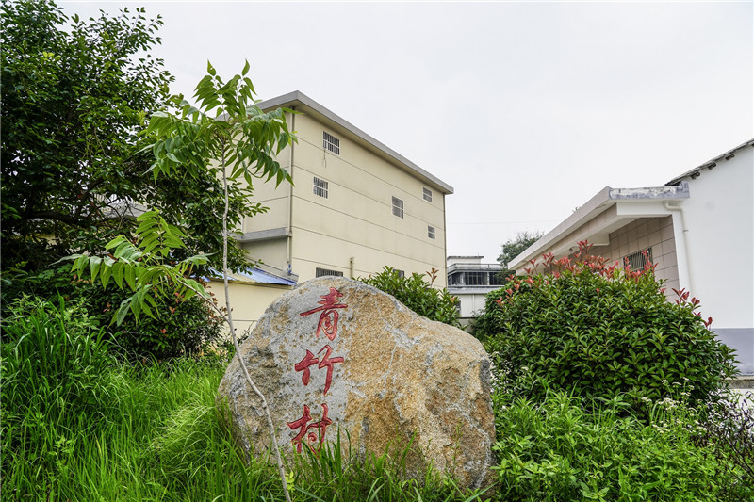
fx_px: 503
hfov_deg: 73.8
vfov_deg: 53.1
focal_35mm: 24
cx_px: 377
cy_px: 251
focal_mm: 24
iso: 100
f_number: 7.1
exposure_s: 1/100
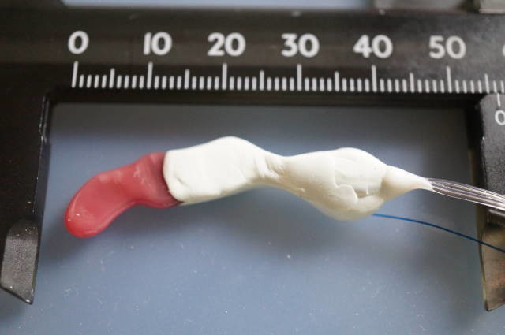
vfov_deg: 29.8
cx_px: 252
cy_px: 168
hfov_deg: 43.7
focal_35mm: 45
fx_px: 630
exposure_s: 1/60
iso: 3200
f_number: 4
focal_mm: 30
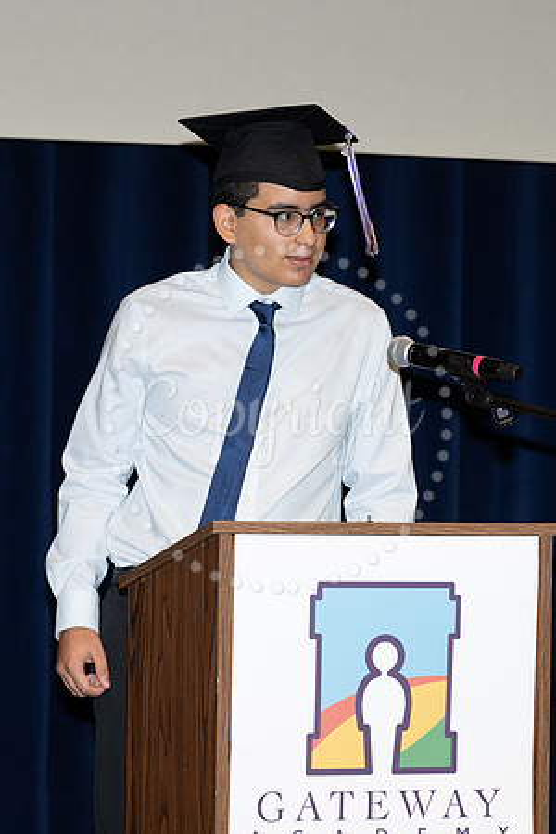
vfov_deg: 10.6
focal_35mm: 193
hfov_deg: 7.1
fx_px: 4474
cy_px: 387
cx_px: 247
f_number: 5.6
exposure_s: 1/80
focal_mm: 120
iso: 640
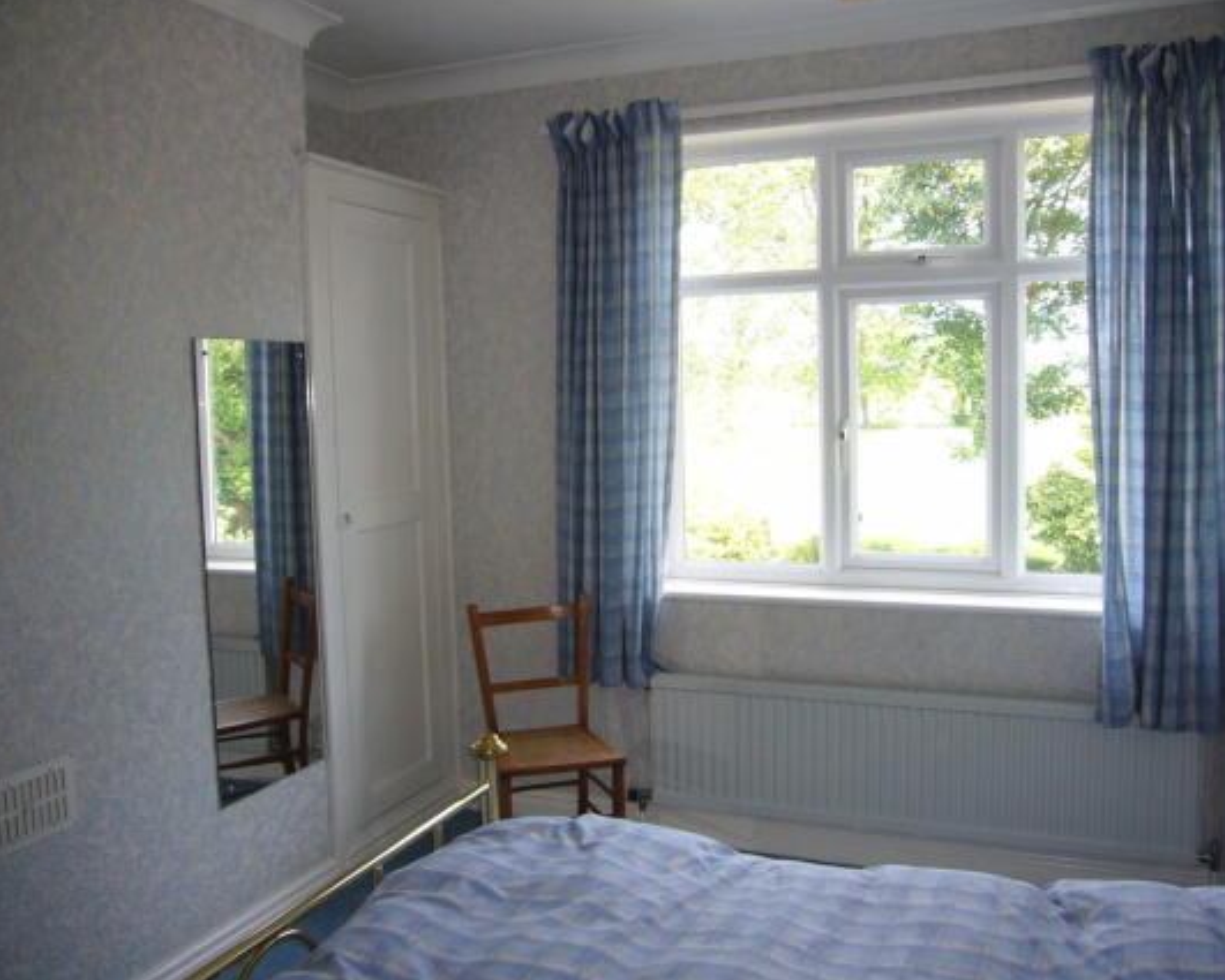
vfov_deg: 48.5
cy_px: 490
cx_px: 612
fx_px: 1088
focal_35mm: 30
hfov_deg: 58.8
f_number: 2.8
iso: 80
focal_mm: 4.6
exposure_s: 1/50
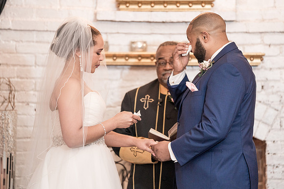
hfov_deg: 9.8
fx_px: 1656
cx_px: 149
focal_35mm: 210
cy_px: 90
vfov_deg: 6.5
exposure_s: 1/200
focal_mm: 200
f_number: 2.8
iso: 2000
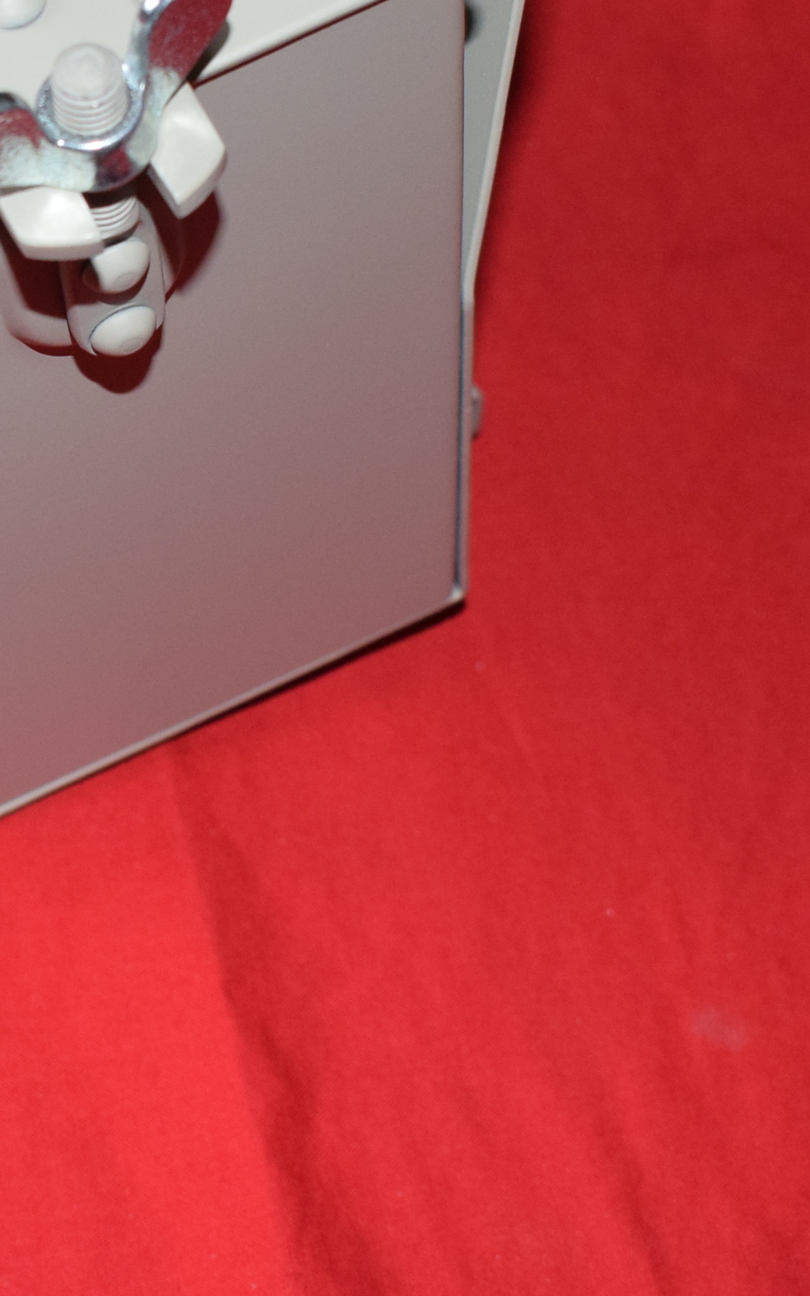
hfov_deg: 13.7
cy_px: 359
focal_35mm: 94
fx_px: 3329
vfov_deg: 21.9
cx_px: -17
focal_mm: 25
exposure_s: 1/160
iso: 800
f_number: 5.6
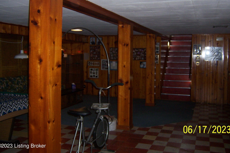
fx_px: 236
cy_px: 61
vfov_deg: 35.8
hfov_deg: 51.9
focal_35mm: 37
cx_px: 121
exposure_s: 1/60
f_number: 2.8
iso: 140
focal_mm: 5.5
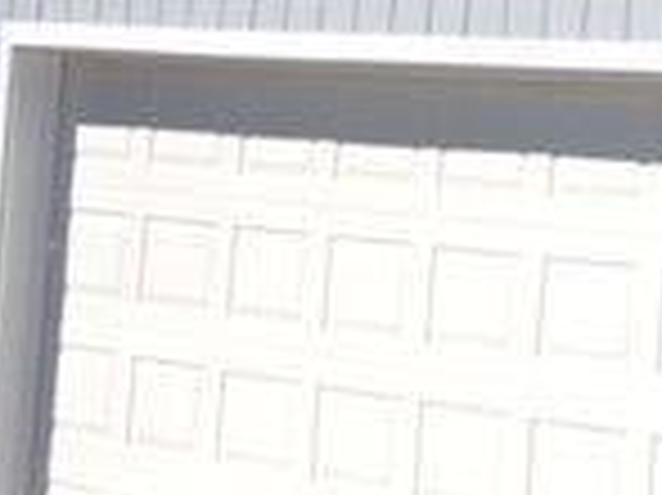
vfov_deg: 11.4
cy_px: -148
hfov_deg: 13.1
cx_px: 1419
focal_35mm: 126
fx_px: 2408
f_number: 2.2
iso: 32
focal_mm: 4.15
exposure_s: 1/1412
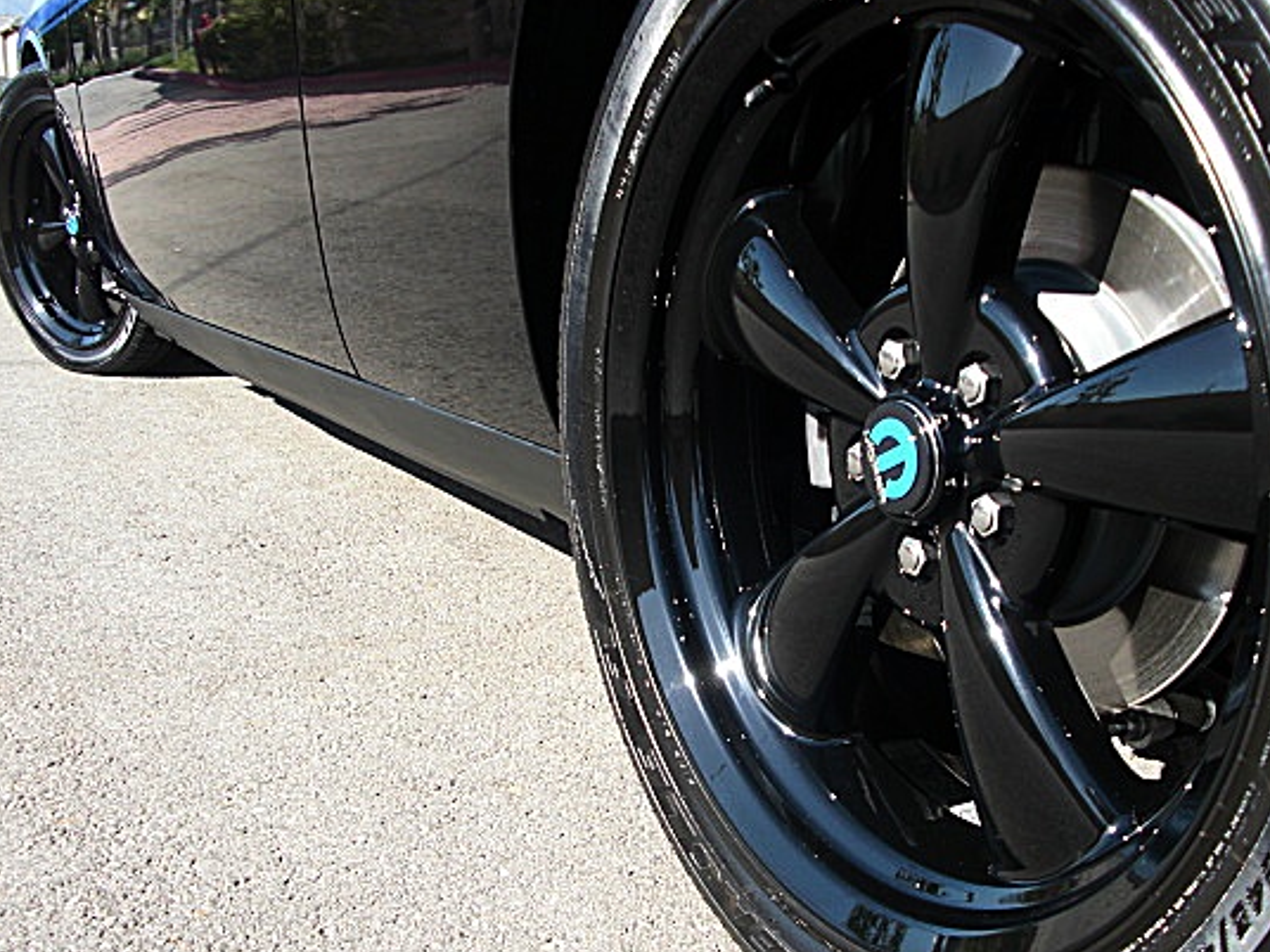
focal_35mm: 43
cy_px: 540
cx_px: 699
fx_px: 1578
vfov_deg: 33.5
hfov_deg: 43.8
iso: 50
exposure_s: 1/250
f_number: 2.8
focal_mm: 6.3
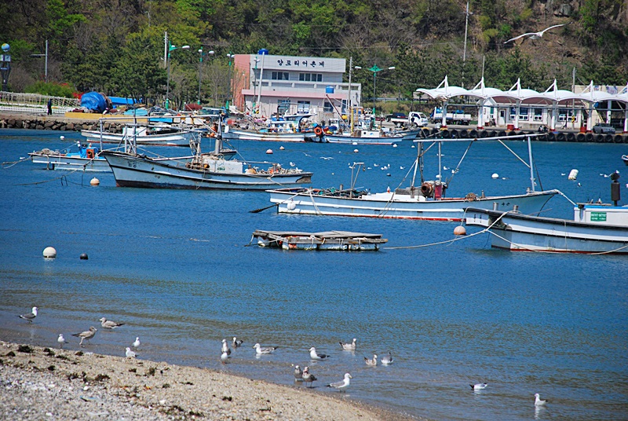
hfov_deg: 10.1
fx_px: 3538
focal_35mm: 202
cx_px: 314
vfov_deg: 6.8
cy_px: 210
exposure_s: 1/2000
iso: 400
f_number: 6.3
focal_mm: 135
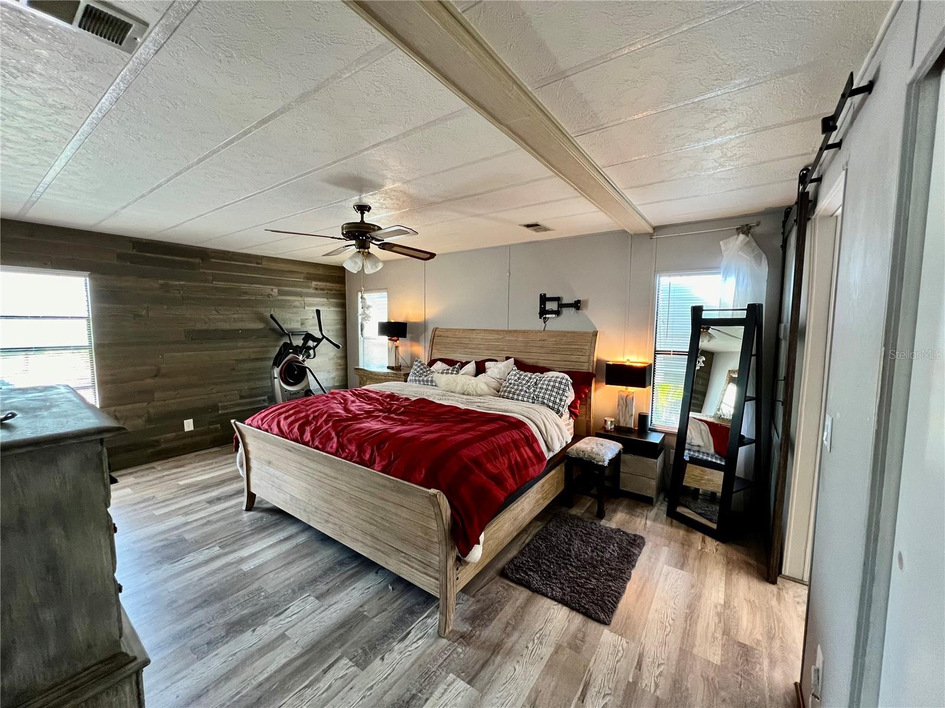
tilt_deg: -5.8
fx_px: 355
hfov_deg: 106.2
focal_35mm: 13
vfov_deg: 89.9
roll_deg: +0.1
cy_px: 354
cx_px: 472
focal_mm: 1.57
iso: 250
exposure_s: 1/60
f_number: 1.8
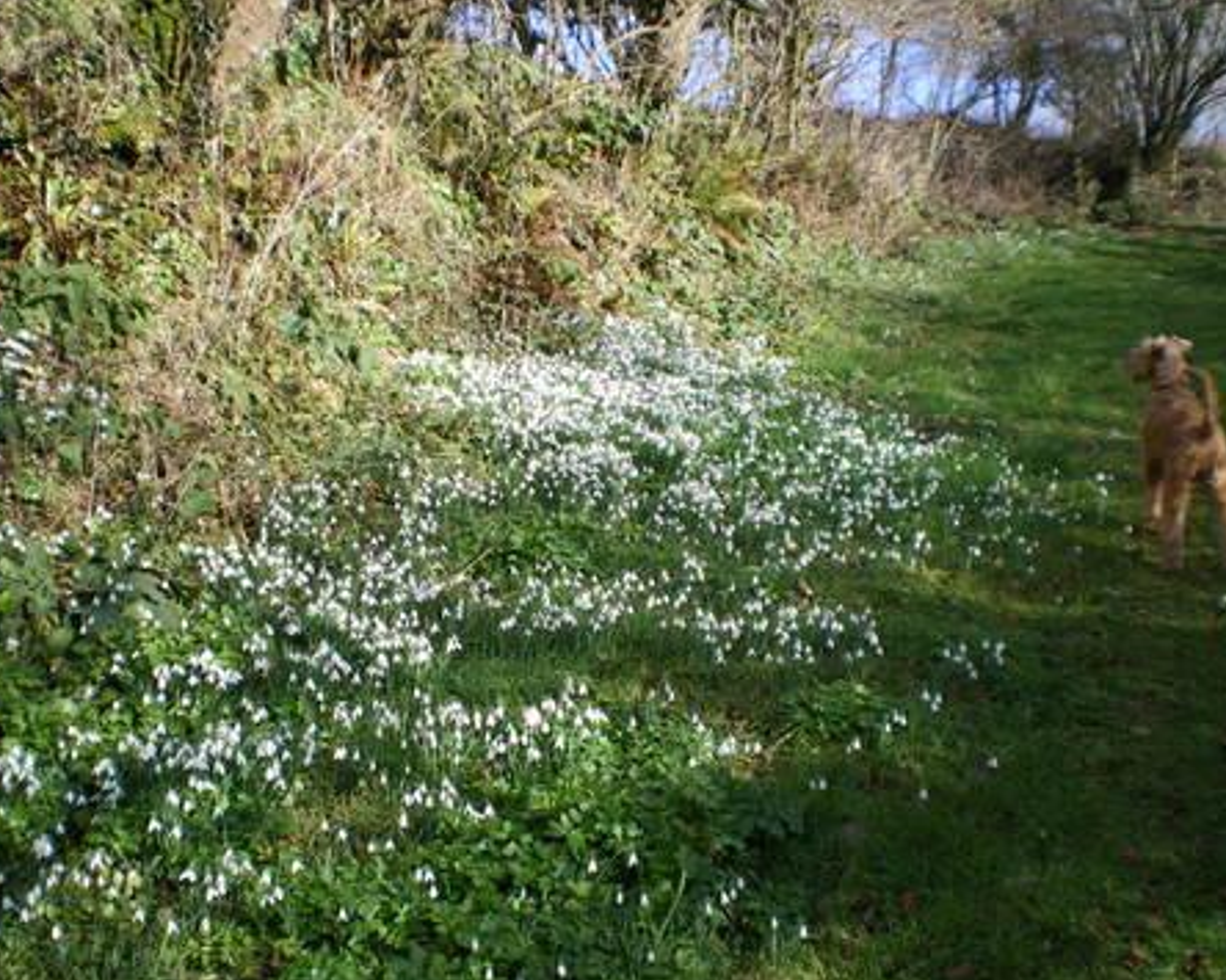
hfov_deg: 47.9
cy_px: 491
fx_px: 1379
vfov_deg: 39.1
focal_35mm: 38
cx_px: 577
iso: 50
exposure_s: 1/160
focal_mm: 6.3
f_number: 4.6
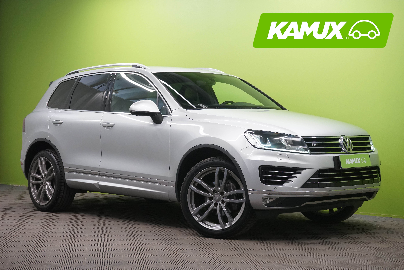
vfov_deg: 20.3
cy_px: 135
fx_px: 752
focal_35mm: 67
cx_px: 202
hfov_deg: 30.1
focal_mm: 67
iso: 2000
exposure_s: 1/25
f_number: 9
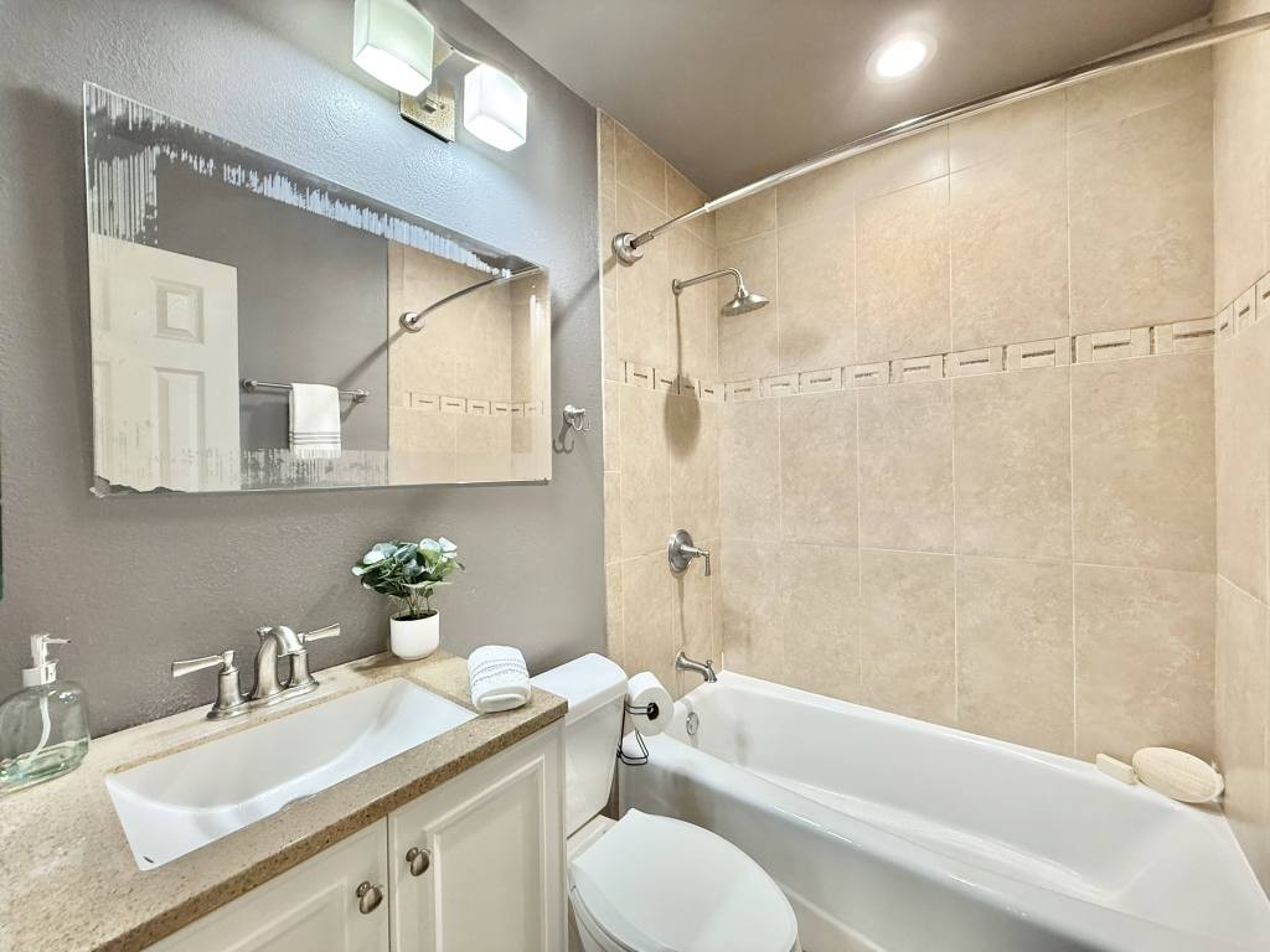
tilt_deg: -0.2
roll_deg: +1.1
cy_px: 476
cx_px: 635
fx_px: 514
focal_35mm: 14
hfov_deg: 102.1
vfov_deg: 85.7
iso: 250
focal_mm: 2.22
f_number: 2.2
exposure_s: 1/60
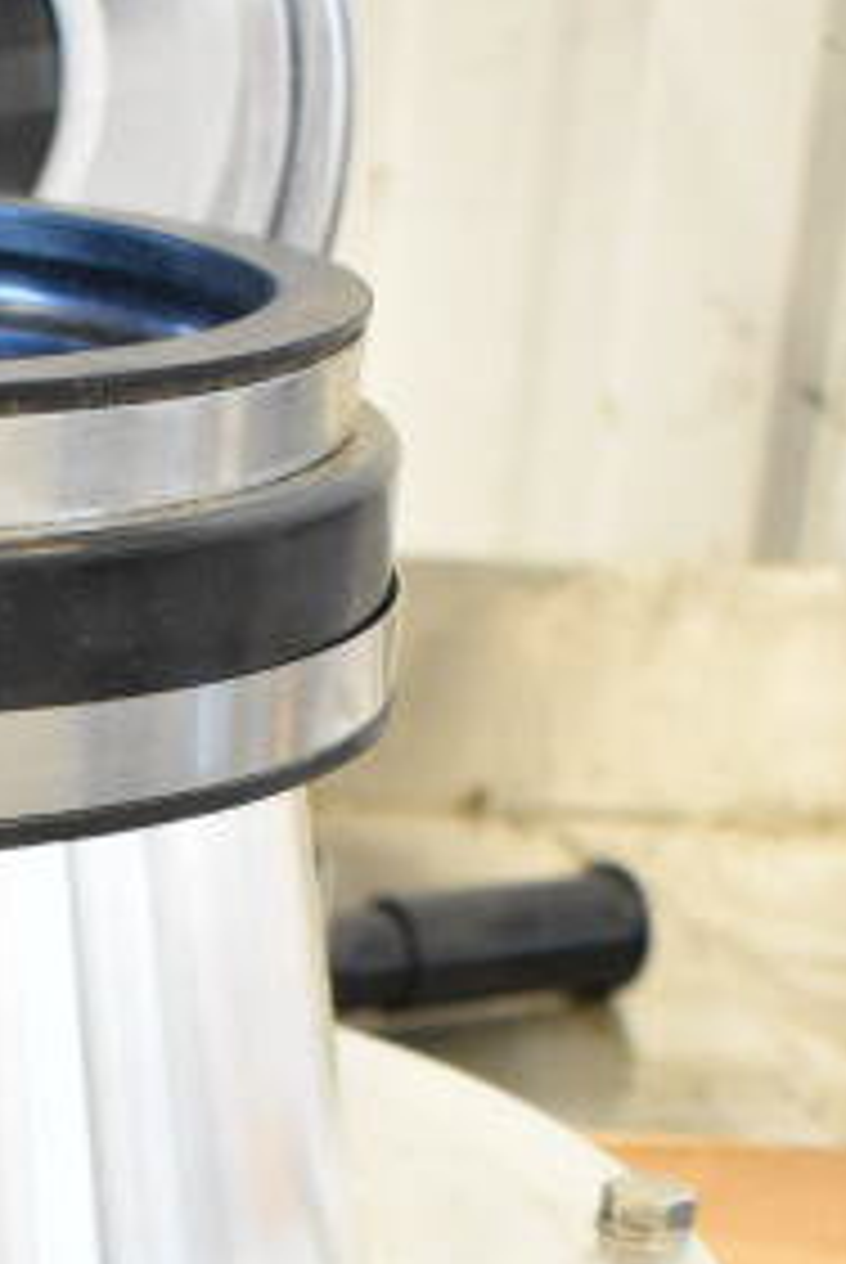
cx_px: -338
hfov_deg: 11.4
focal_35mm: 117
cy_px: 1642
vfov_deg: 16.5
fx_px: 4114
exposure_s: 1/60
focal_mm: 24
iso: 1600
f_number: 4
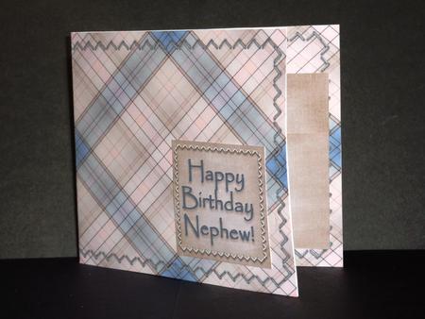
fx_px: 1020
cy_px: 160
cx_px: 212
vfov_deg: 17.8
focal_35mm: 83
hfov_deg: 23.5
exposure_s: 1/40
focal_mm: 13.7
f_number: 4.2
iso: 100
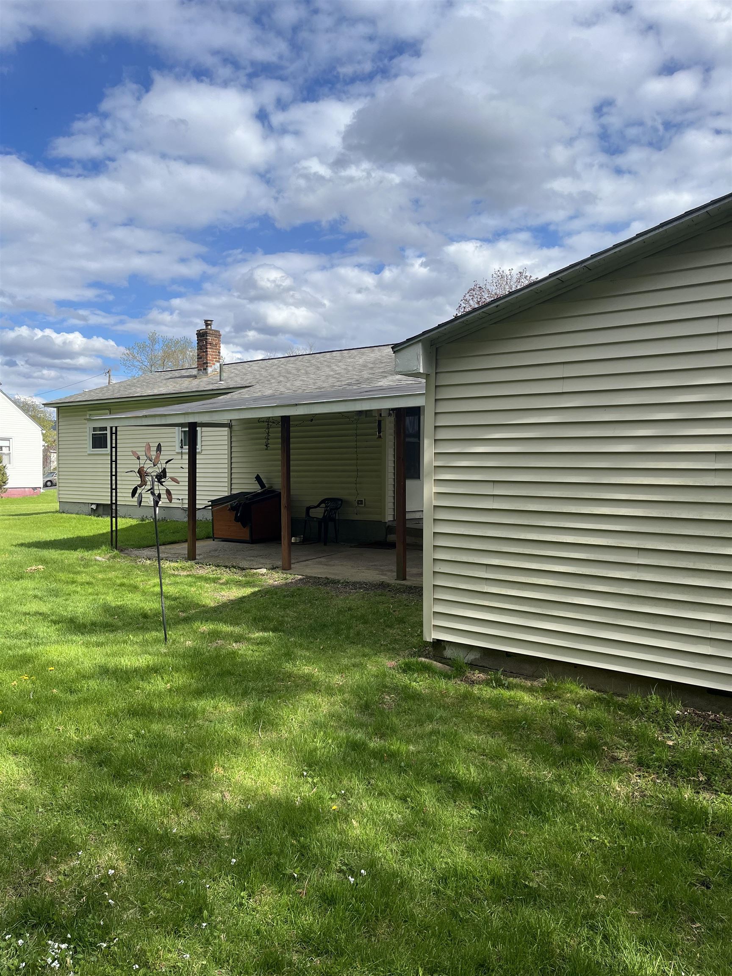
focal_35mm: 26
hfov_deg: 53.1
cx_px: 366
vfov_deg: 67.3
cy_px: 488
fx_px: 733
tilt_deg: -1.2
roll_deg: +0.0
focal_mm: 5.1
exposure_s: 1/2755
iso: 50
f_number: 1.6
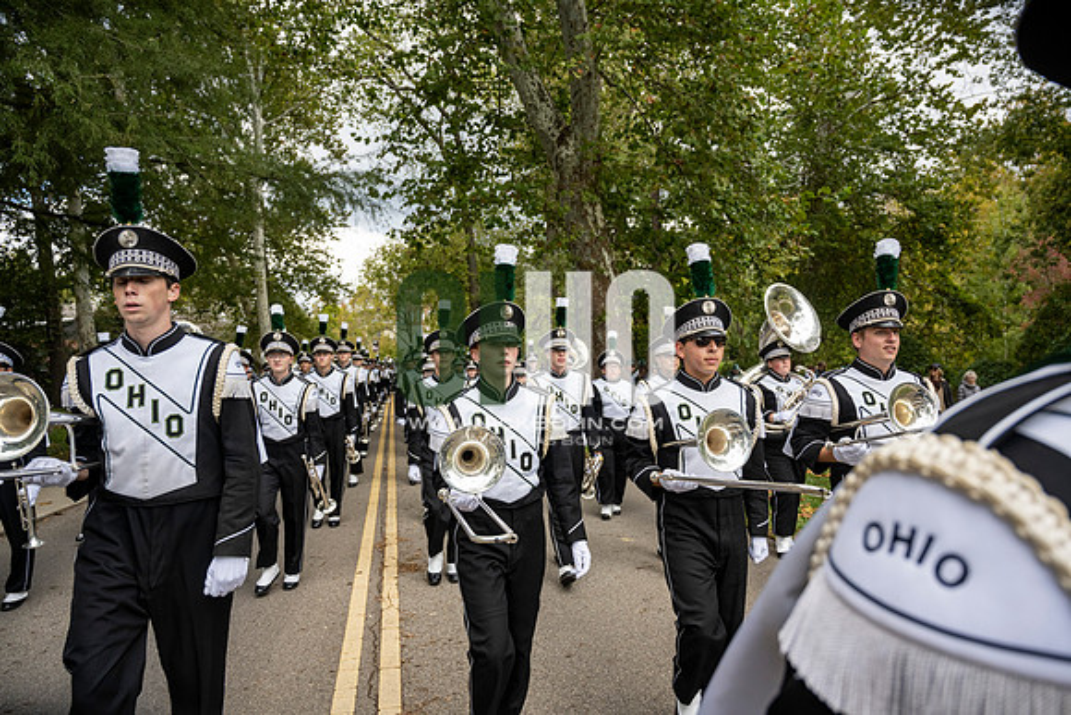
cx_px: 536
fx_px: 714
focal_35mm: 24
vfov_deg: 53.2
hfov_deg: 73.7
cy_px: 358
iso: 500
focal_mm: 24
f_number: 4
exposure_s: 1/1000
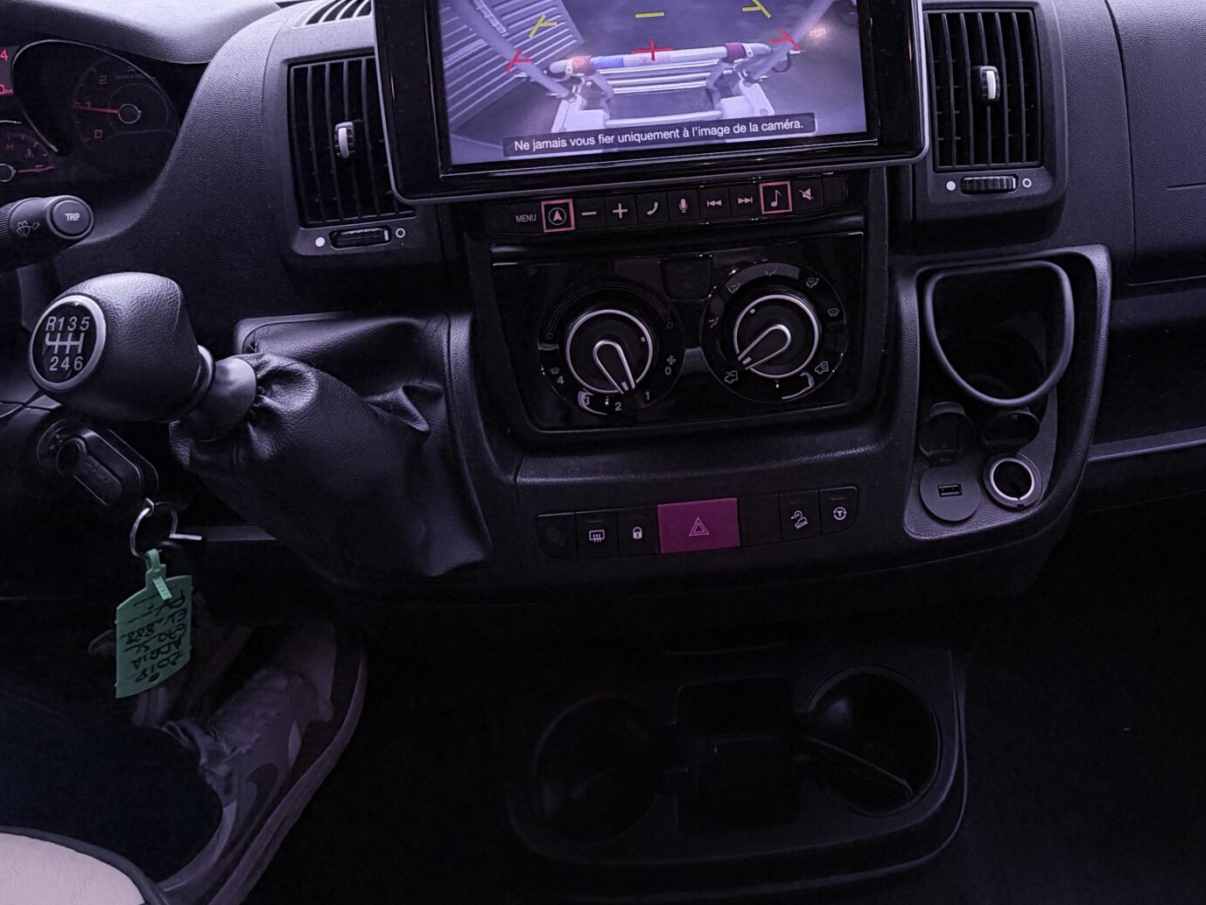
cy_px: 162
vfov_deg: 49.5
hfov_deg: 66.2
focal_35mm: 26
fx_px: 906
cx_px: 762
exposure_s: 1/120
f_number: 2.2
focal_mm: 2.22
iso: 50
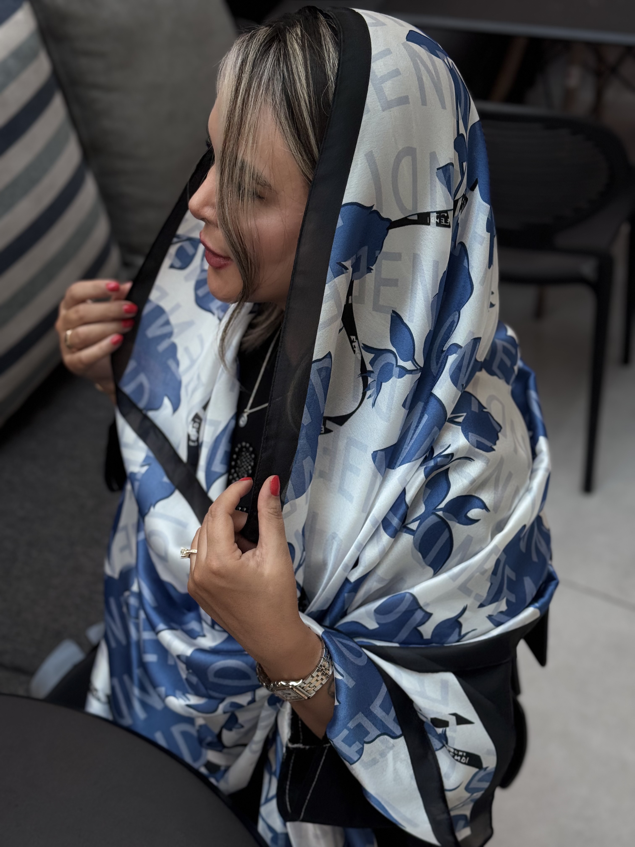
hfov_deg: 30.3
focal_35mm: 48
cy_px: 424
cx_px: 318
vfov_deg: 39.7
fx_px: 1174
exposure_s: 1/255
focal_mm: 6.76
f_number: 1.78
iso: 64
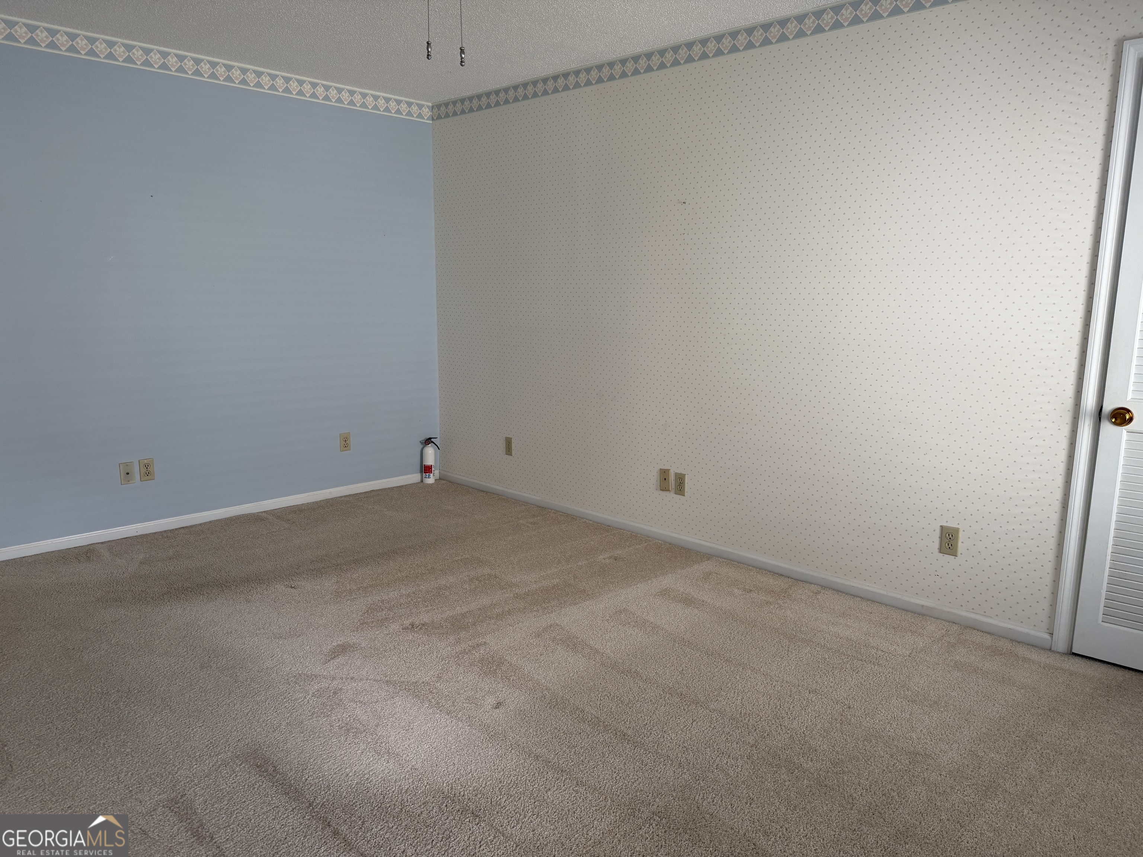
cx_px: 572
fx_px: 792
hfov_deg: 71.6
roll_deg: -0.9
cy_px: 428
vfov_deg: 56.8
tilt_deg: -10.5
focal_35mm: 24
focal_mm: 6.76
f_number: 1.78
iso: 125
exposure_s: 1/121
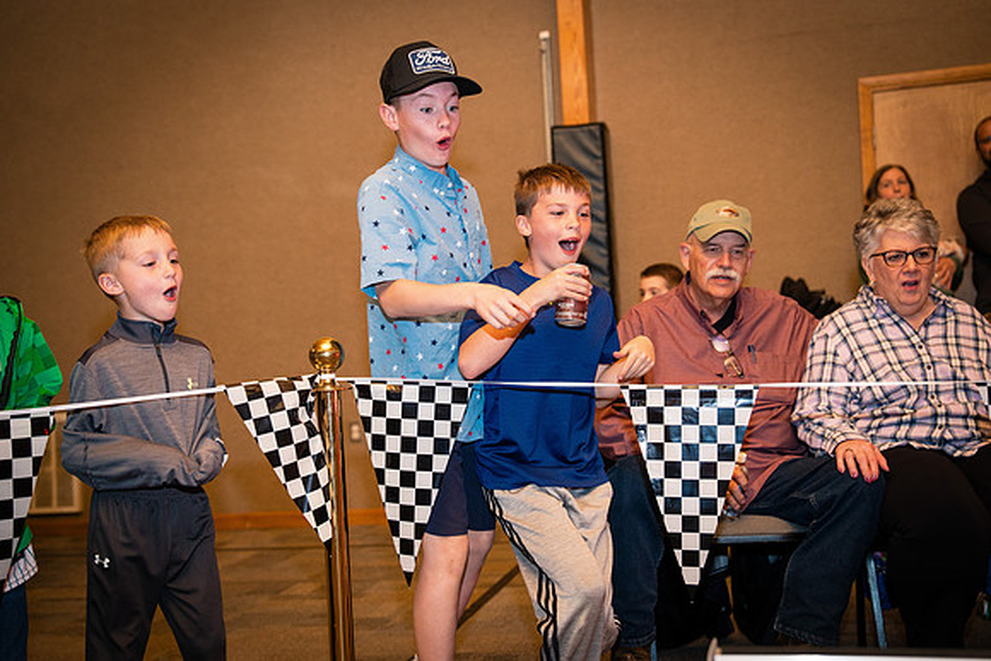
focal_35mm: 50
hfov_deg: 39.6
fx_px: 1377
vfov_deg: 27.0
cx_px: 496
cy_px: 330
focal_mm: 50
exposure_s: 1/250
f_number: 3.2
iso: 1000
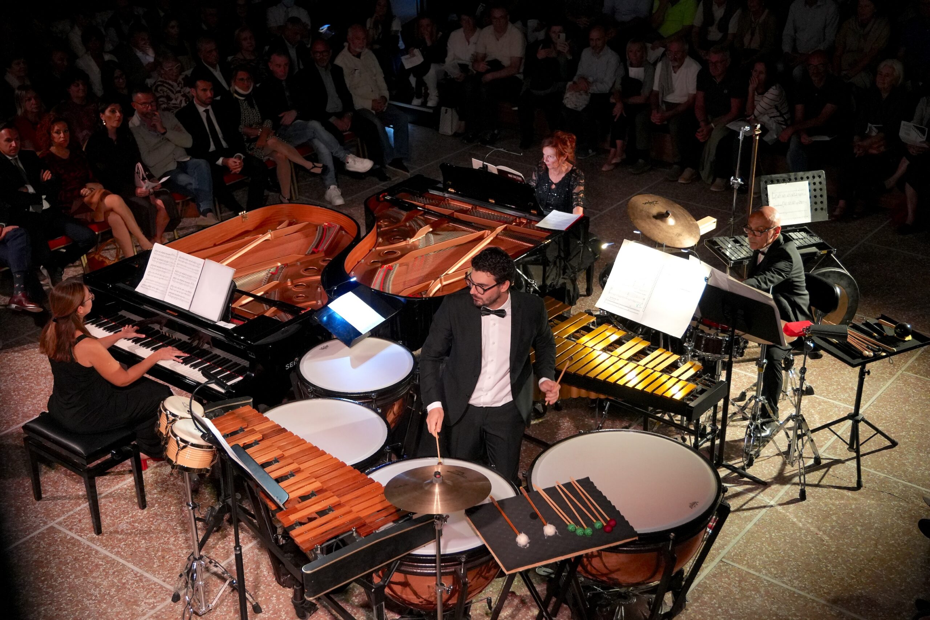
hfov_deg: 41.1
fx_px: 1240
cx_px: 465
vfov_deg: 28.1
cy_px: 310
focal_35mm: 48
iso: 2500
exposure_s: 1/160
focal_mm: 32
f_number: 2.8
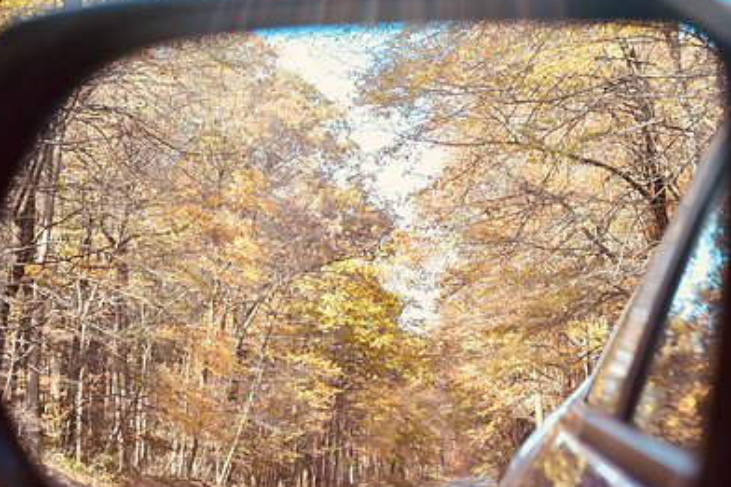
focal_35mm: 78
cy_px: 288
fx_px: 1578
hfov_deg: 26.1
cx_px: 354
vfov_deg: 17.5
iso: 800
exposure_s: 1/250
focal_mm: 35
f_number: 5.6
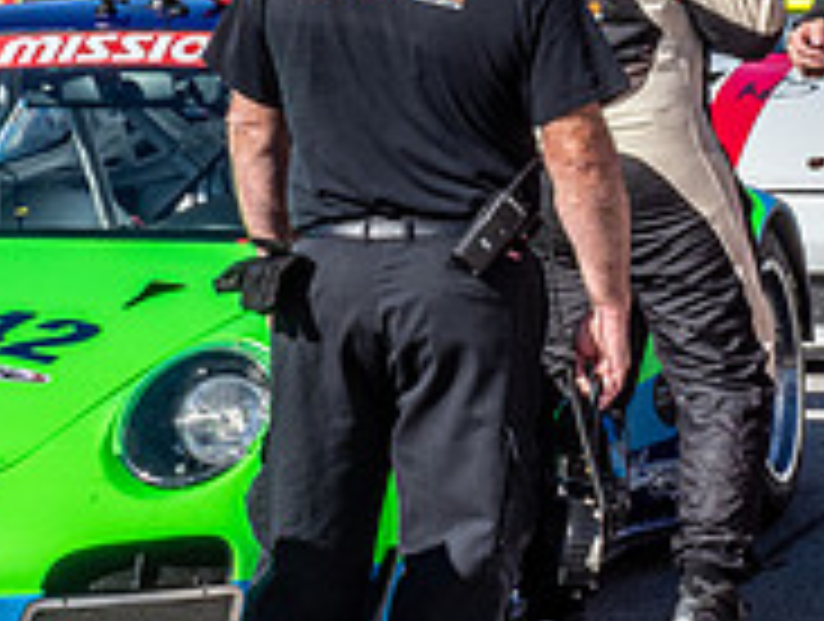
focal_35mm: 215
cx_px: 950
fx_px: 5128
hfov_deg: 9.1
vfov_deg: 6.9
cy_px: 232
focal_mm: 34
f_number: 22
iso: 200
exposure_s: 1/60
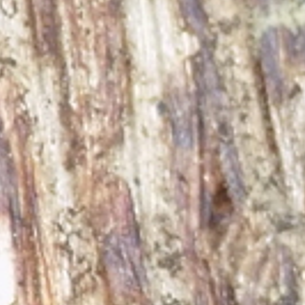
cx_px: 799
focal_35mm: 670
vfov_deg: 2.6
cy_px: 209
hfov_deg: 2.6
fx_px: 6679
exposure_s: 1/30
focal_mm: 20.9
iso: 200
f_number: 4.8
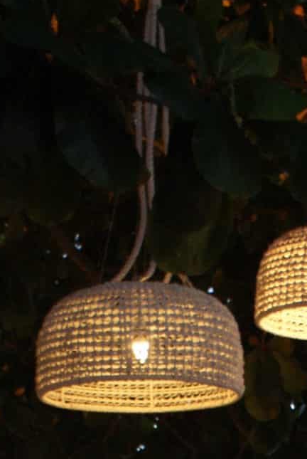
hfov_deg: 11.4
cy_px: 727
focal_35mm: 119
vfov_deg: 15.6
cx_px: 342
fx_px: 1517
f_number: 4
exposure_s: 1/20
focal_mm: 20
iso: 400
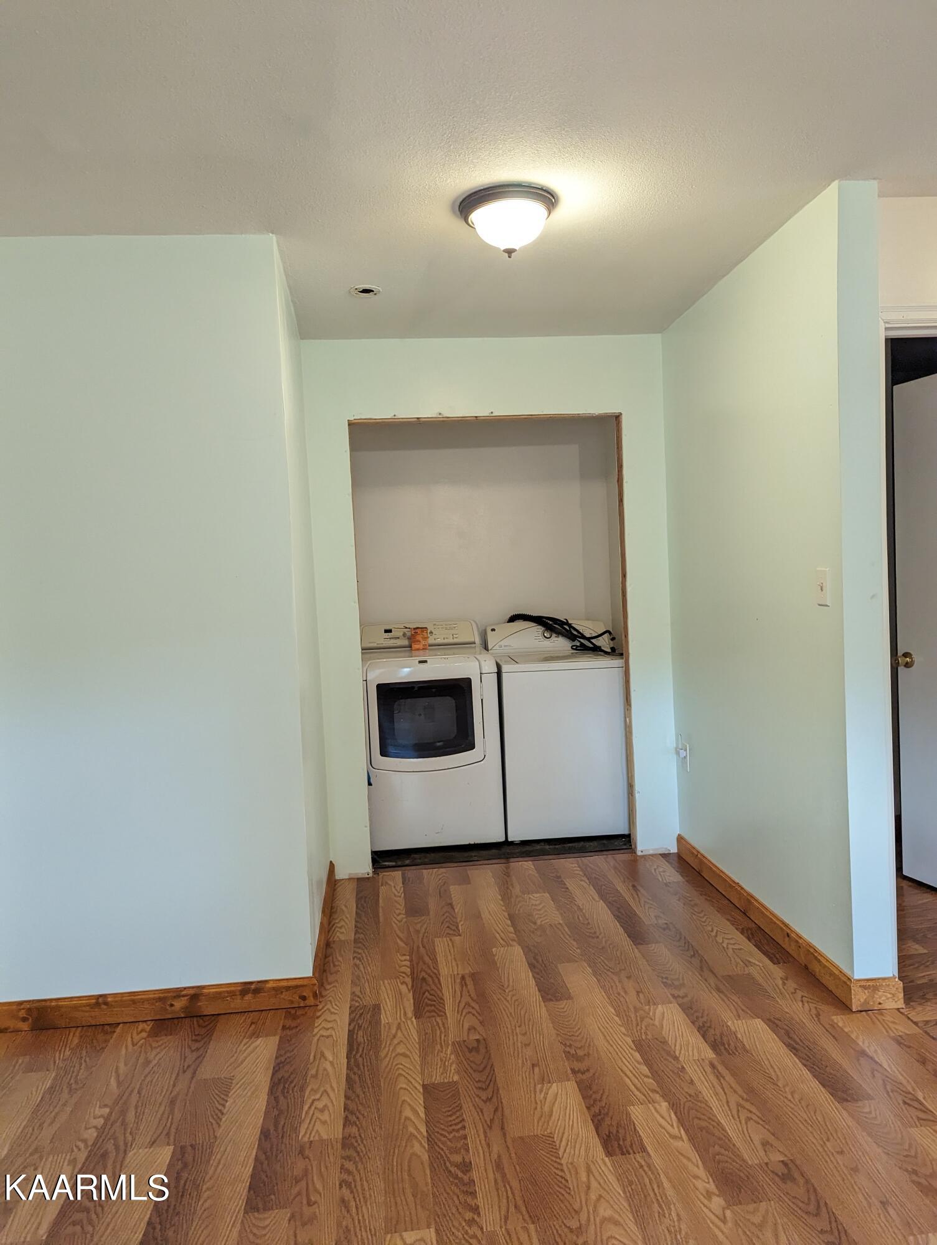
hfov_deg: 56.9
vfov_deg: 71.5
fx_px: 864
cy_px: 622
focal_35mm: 24
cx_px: 468
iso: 1127
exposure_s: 1/120
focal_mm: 6.81
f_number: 1.85
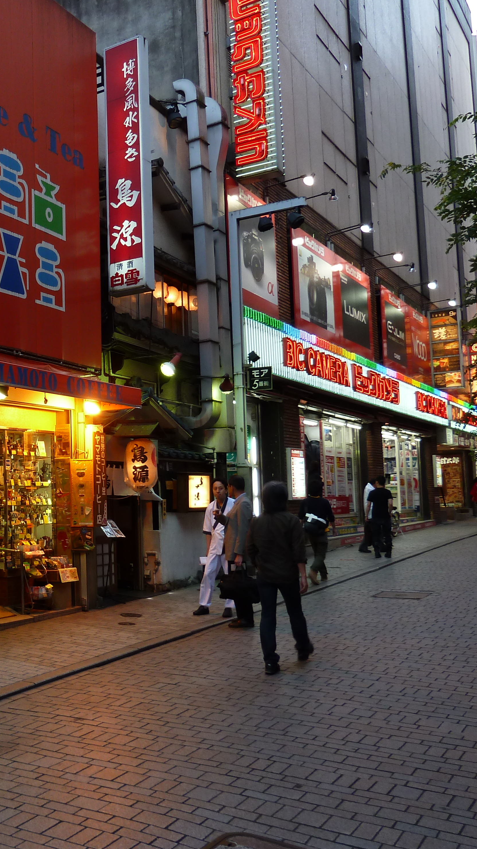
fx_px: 832
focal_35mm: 37
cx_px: 3
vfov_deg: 54.0
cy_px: 426
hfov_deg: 29.9
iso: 80
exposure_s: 1/40
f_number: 3.3
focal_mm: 4.1
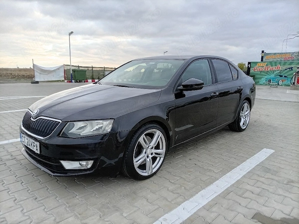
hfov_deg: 69.4
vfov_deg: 54.9
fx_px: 216
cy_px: 112
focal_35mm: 25
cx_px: 150
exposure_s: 1/100
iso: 173
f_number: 1.8
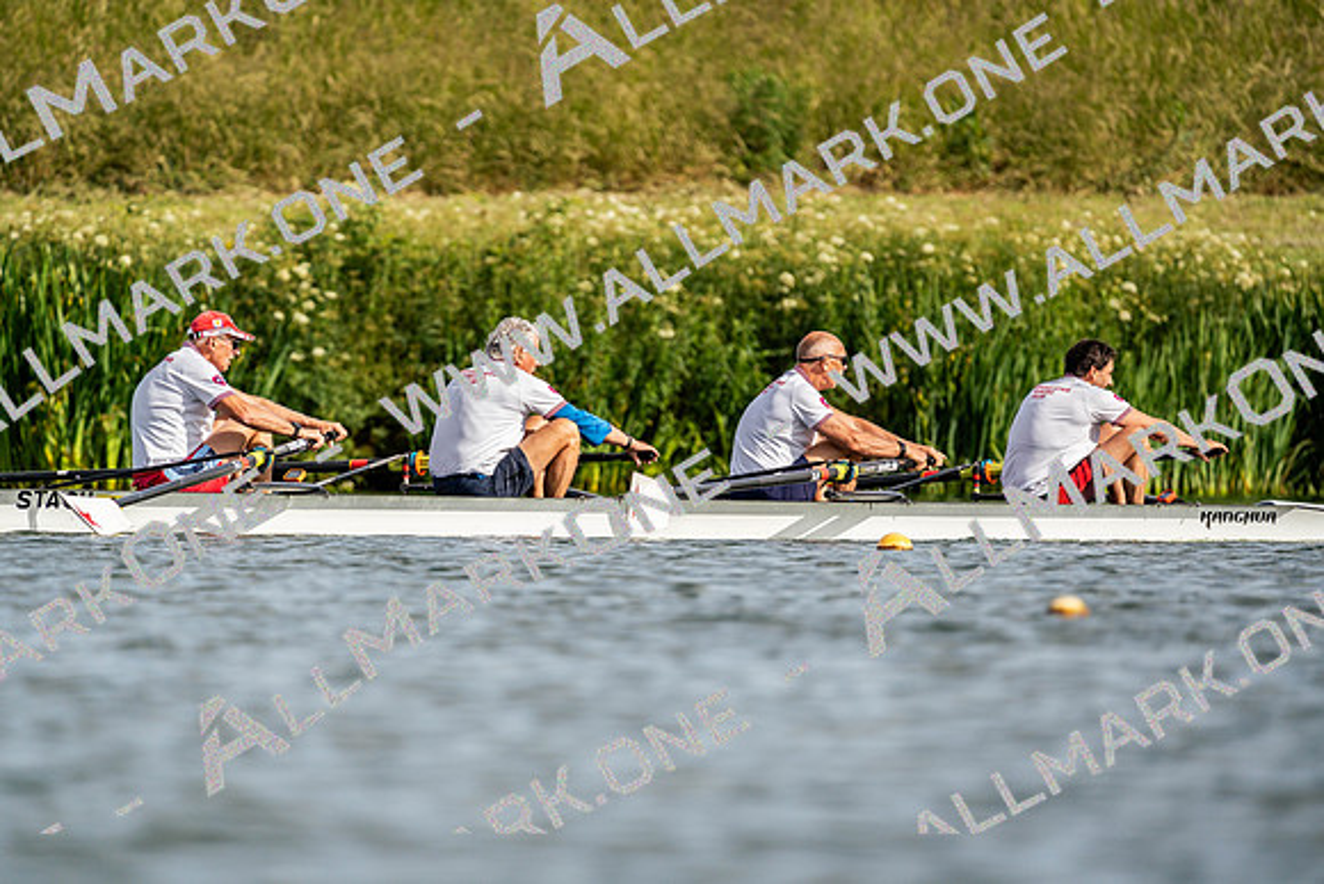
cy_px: 442
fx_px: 22071
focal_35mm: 600
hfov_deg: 3.4
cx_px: 662
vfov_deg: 2.3
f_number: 6.3
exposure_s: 1/2000
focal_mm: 600
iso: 250
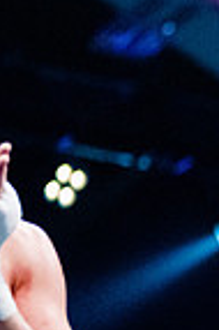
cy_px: 347
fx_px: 2781
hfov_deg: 4.4
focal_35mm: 304
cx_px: 556
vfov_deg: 6.8
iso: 6400
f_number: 1.4
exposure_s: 1/1600
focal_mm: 50
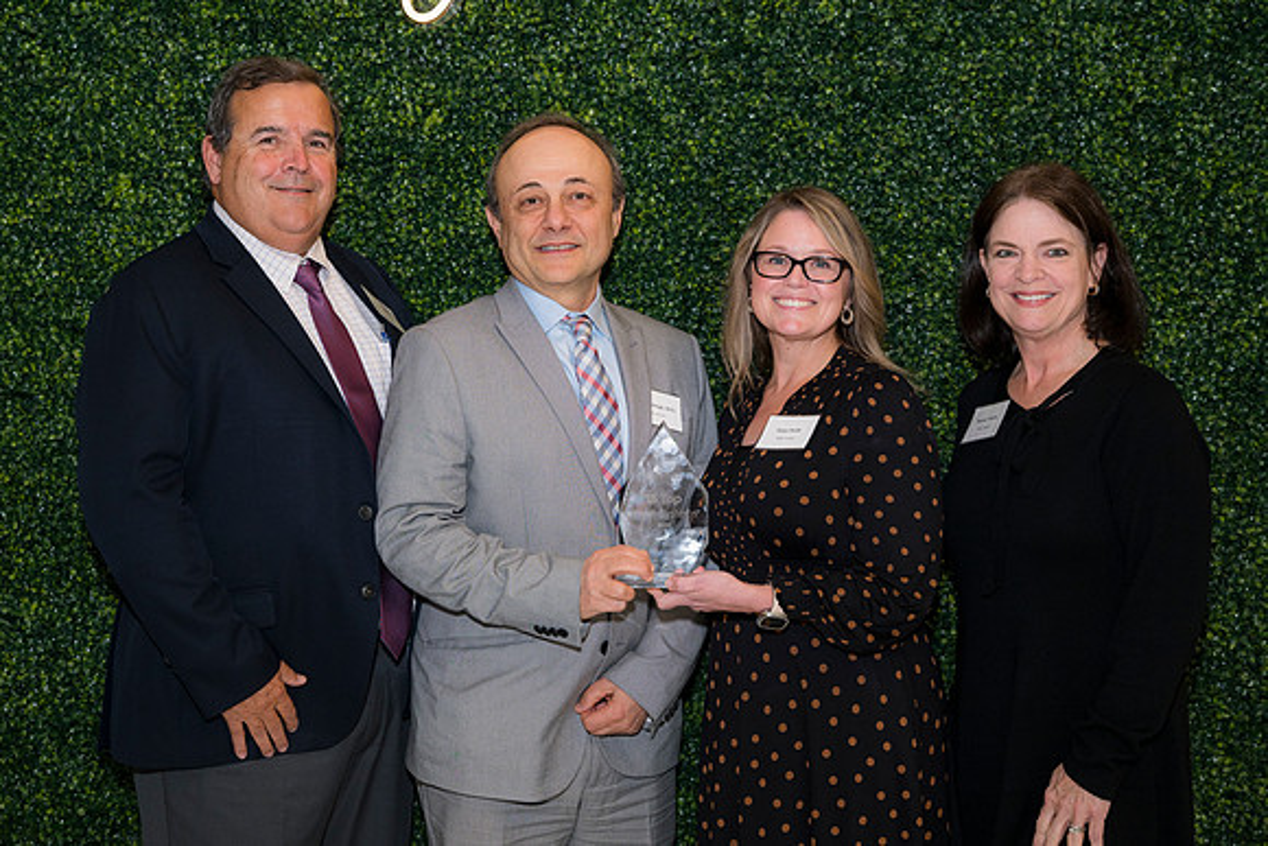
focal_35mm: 57
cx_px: 634
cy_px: 423
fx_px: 2008
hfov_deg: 35.0
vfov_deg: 23.8
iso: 400
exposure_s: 1/160
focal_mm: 57
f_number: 5
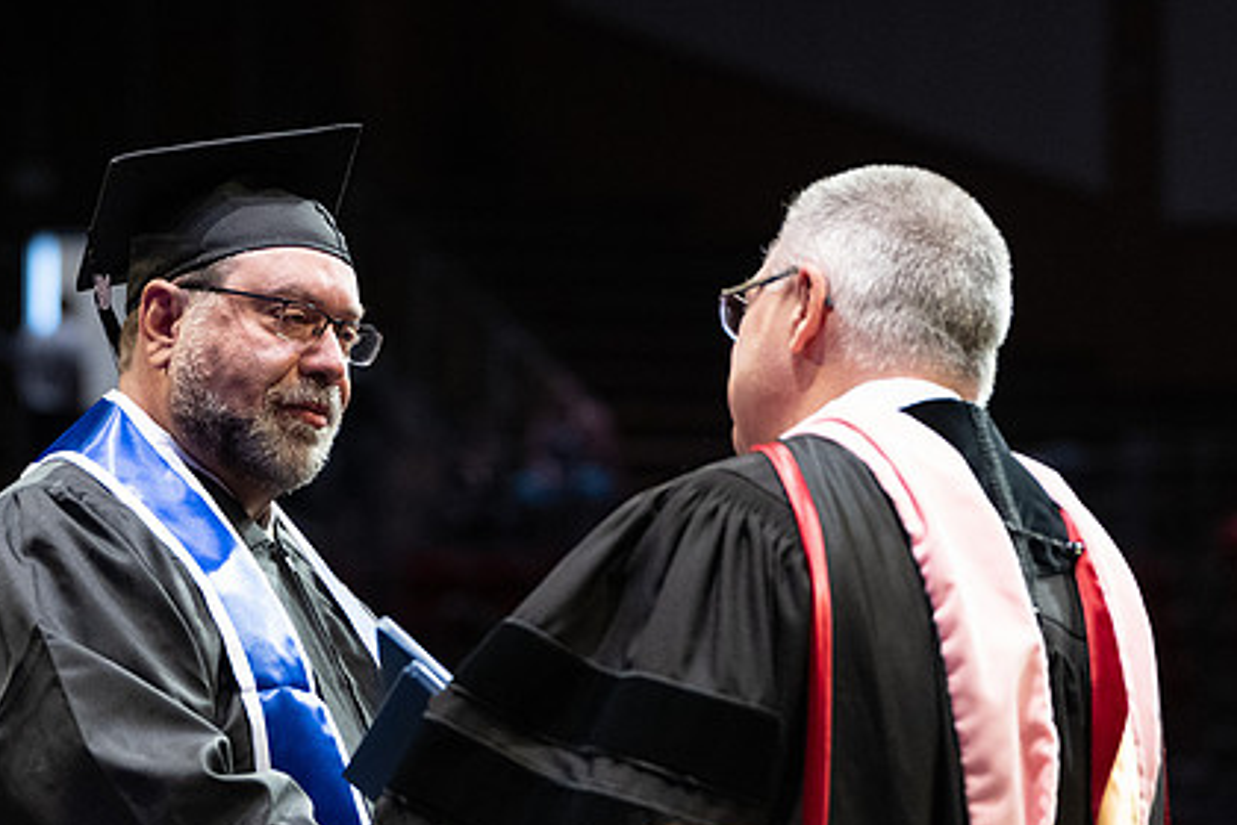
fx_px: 7284
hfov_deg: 9.7
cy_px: 368
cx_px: 320
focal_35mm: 212
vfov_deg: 6.5
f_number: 3.2
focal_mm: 102
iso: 2500
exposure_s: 1/400
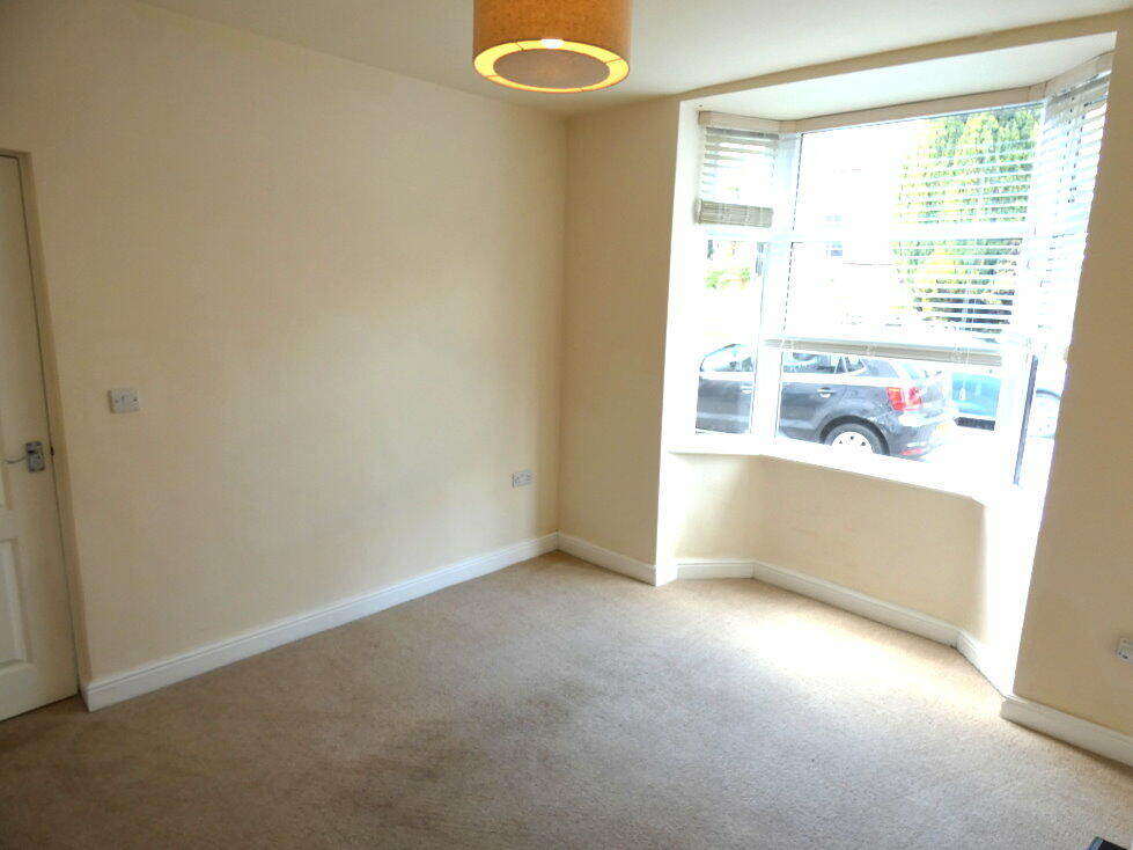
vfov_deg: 66.0
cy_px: 425
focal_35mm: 20
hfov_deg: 81.8
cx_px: 566
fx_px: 655
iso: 80
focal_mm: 3.6
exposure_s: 1/60
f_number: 2.8
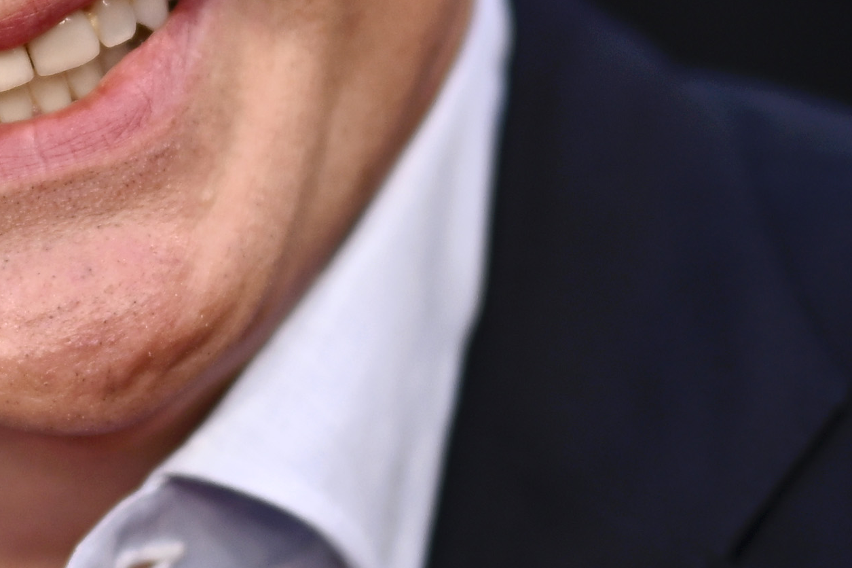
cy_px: 132
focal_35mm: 329
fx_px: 7784
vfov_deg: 4.2
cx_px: 24
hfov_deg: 6.2
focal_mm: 50
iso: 160
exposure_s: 1/500
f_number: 1.2
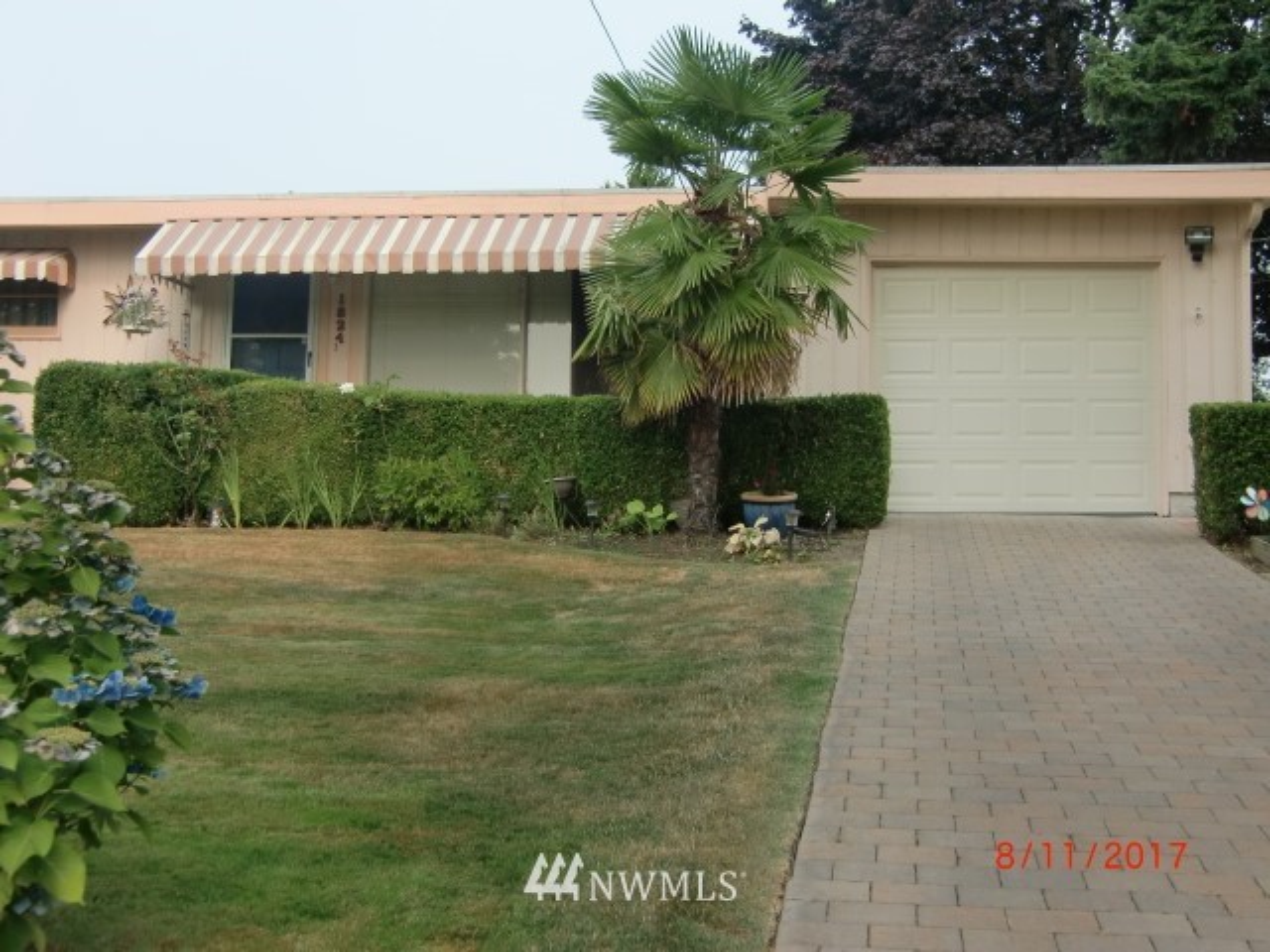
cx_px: 635
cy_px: 476
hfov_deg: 40.4
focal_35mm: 47
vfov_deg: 30.9
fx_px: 1724
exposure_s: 1/250
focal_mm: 8.4
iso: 64
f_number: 4
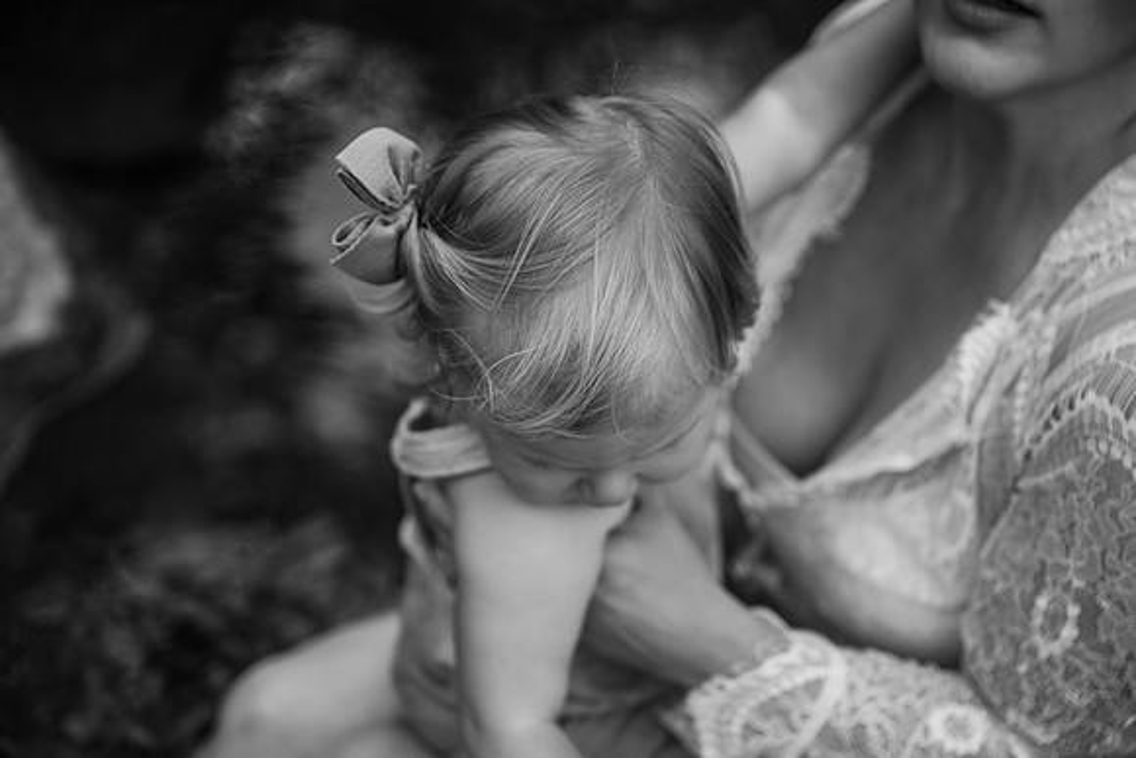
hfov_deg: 34.5
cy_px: 379
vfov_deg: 23.4
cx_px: 568
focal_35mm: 58
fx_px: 1831
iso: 500
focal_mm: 58
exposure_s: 1/1600
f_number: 3.2
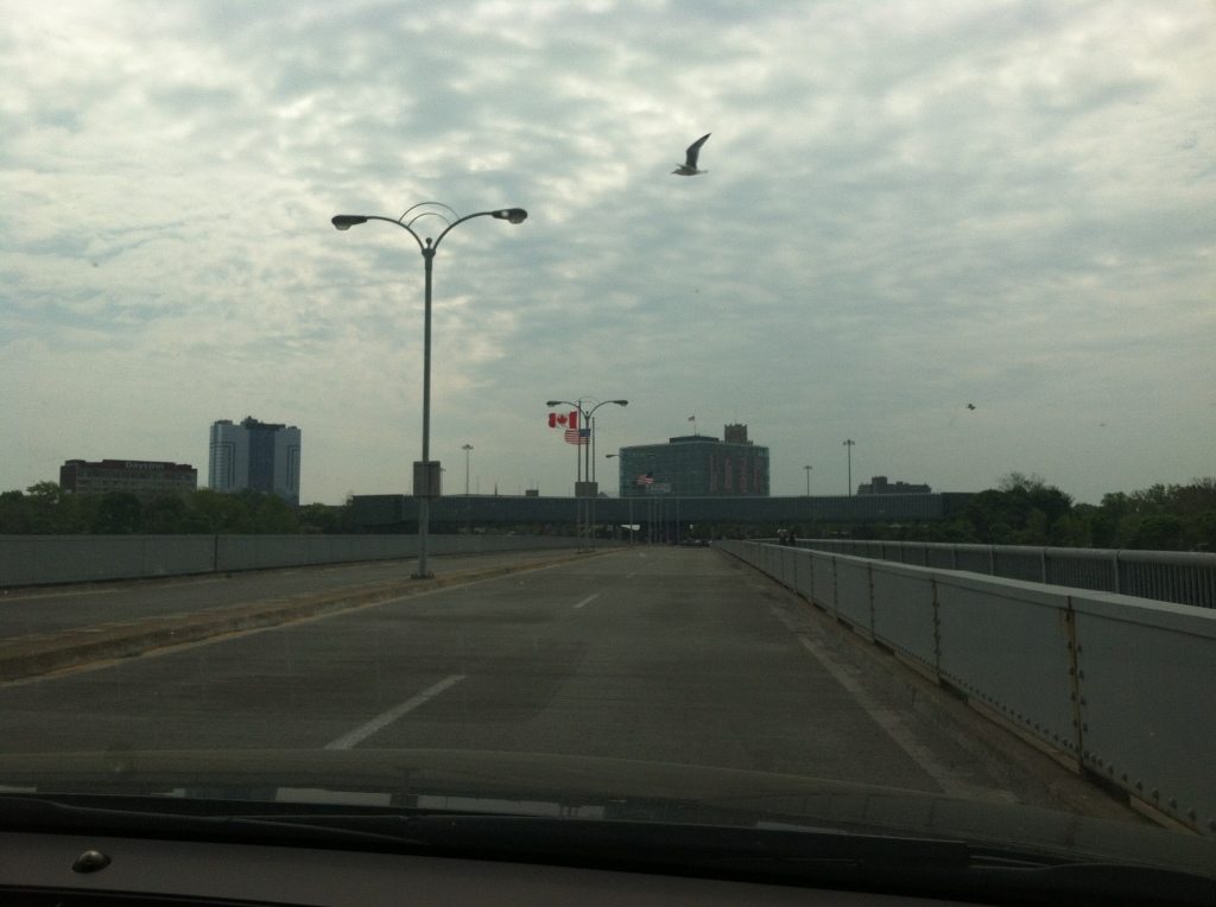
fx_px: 1227
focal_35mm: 35
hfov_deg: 52.7
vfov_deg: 40.6
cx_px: 608
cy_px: 454
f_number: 2.8
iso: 80
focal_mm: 3.85
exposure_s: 1/2143
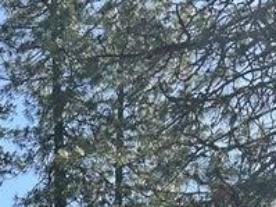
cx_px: -145
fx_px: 821
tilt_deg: +4.9
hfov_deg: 17.1
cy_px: 432
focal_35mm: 103
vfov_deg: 12.4
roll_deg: +0.8
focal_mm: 6.86
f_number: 1.78
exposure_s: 1/1304
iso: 80
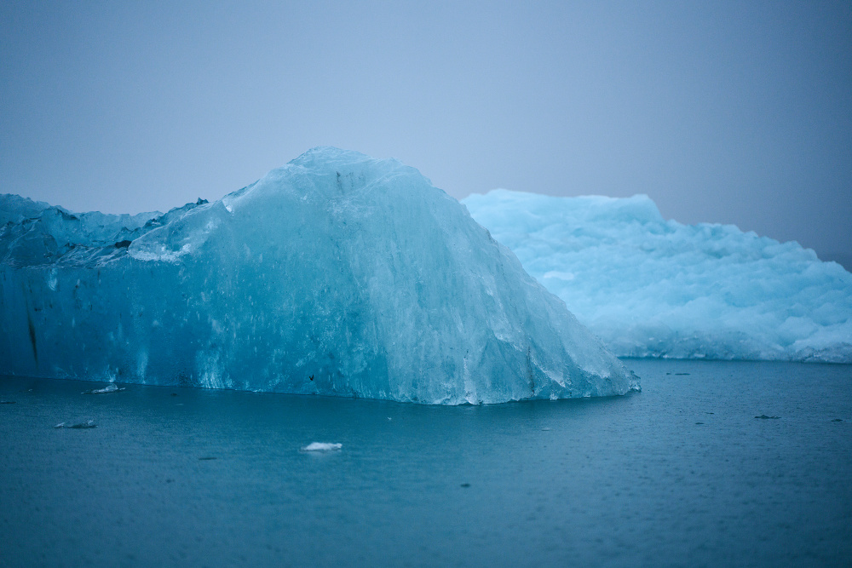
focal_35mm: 85
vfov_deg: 16.1
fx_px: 2012
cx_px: 426
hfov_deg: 23.9
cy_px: 284
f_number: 1.8
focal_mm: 85
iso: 800
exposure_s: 1/3000
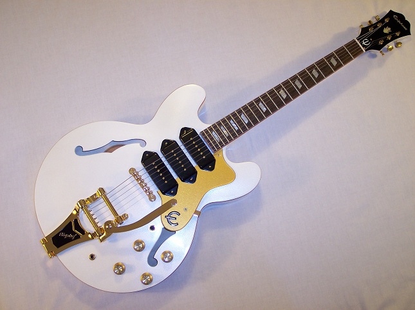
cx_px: 208
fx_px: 455
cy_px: 155
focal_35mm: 38
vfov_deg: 37.7
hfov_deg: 49.0
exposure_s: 1/30
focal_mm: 8
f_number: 2.8
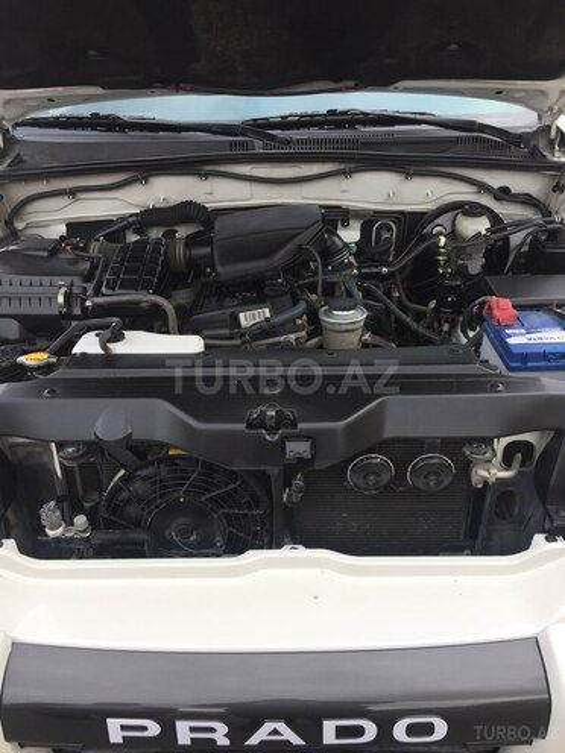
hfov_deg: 48.2
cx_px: 282
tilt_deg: -29.4
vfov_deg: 61.7
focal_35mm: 29
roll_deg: +2.6
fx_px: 631
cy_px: 376
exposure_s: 1/395
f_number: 2.2
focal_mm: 4.15
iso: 32
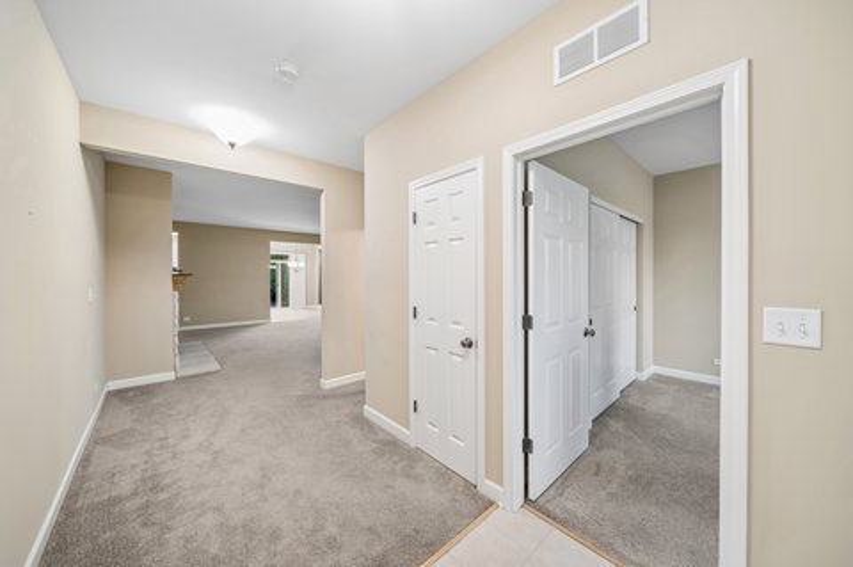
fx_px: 308
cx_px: 426
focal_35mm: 13
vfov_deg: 85.3
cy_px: 284
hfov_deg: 108.4
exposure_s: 1/2.5
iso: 400
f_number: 8
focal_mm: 13
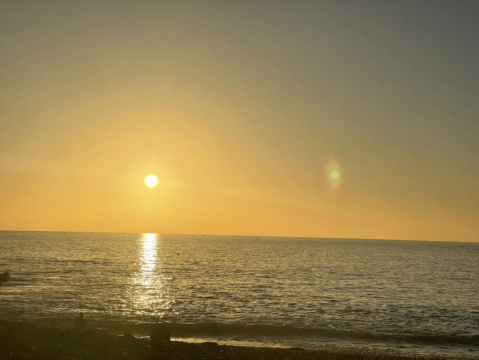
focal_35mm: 64
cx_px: 240
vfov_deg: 22.9
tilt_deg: +3.6
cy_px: 180
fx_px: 886
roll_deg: -1.8
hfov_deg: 30.3
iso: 25
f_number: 2.2
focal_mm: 7.5
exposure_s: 1/7407
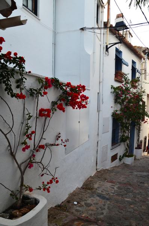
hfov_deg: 47.7
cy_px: 113
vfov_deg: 67.5
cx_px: 74
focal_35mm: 27
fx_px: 168
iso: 500
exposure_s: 1/40
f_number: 7.1
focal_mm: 18
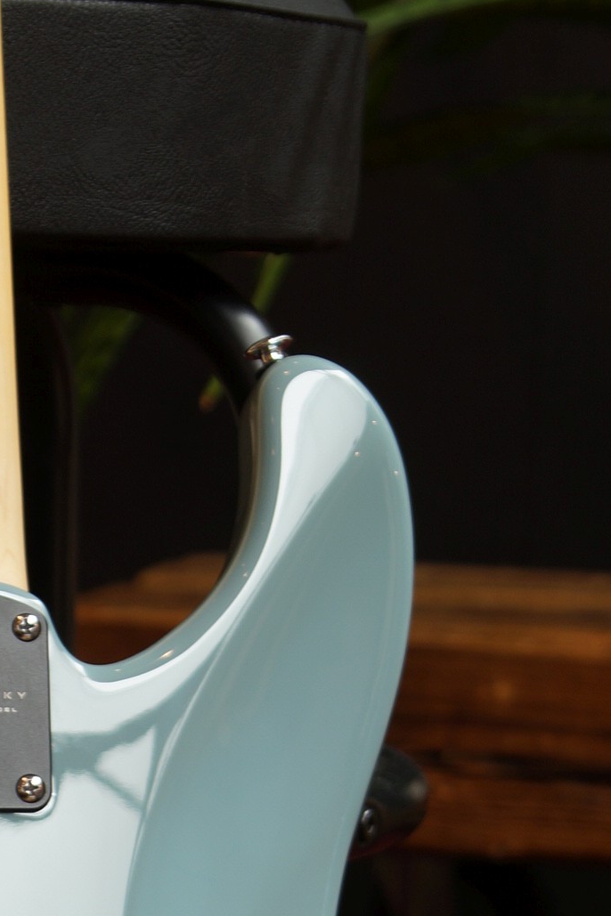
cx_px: -139
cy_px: 1144
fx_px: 5583
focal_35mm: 219
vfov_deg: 9.2
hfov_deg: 6.2
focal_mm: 55
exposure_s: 1/10
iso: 100
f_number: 5.6
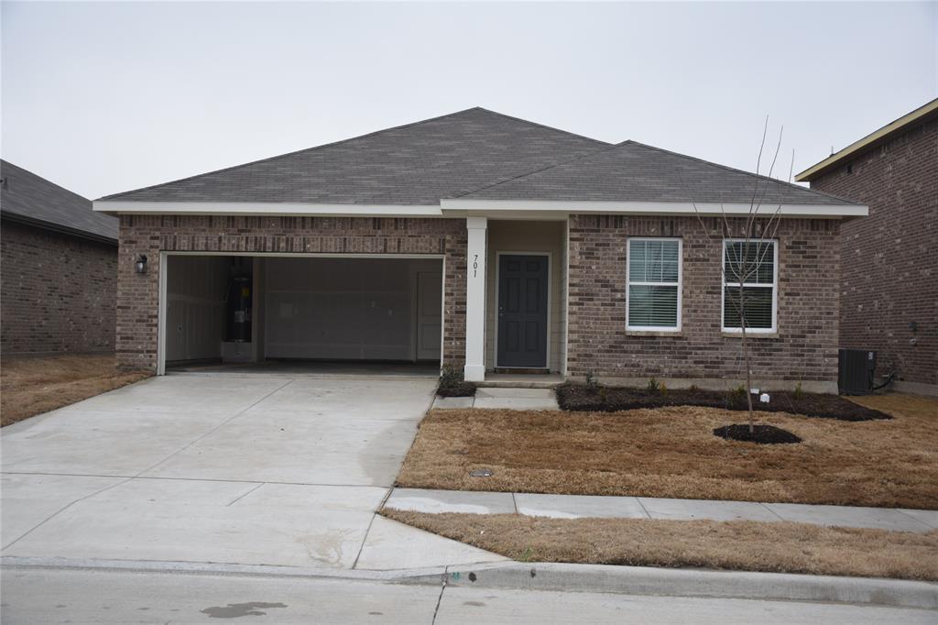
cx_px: 469
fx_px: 938
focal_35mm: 36
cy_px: 312
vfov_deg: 36.8
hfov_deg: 53.1
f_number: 5
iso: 800
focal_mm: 24
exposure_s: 1/2000
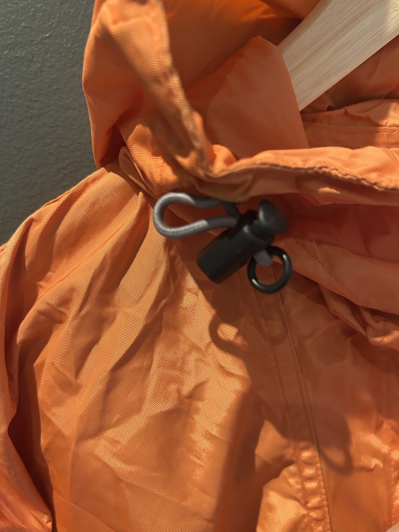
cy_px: 266
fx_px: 400
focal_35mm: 26
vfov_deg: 67.3
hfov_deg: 53.1
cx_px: 200
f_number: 1.5
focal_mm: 5.7
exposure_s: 1/60
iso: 500
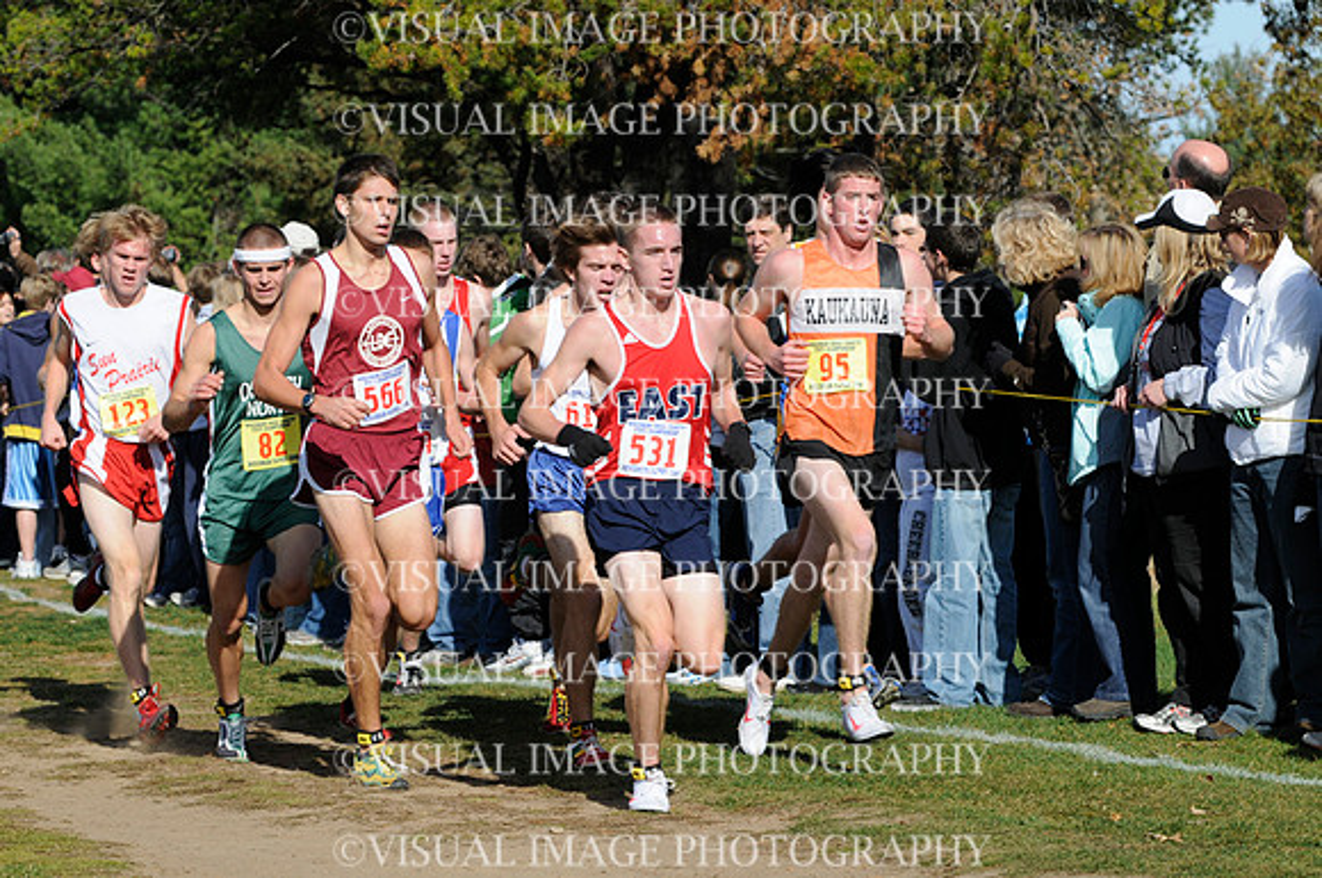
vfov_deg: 8.7
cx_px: 661
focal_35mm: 158
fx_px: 5776
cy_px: 439
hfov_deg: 13.1
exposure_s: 1/640
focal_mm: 105
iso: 200
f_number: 5.6
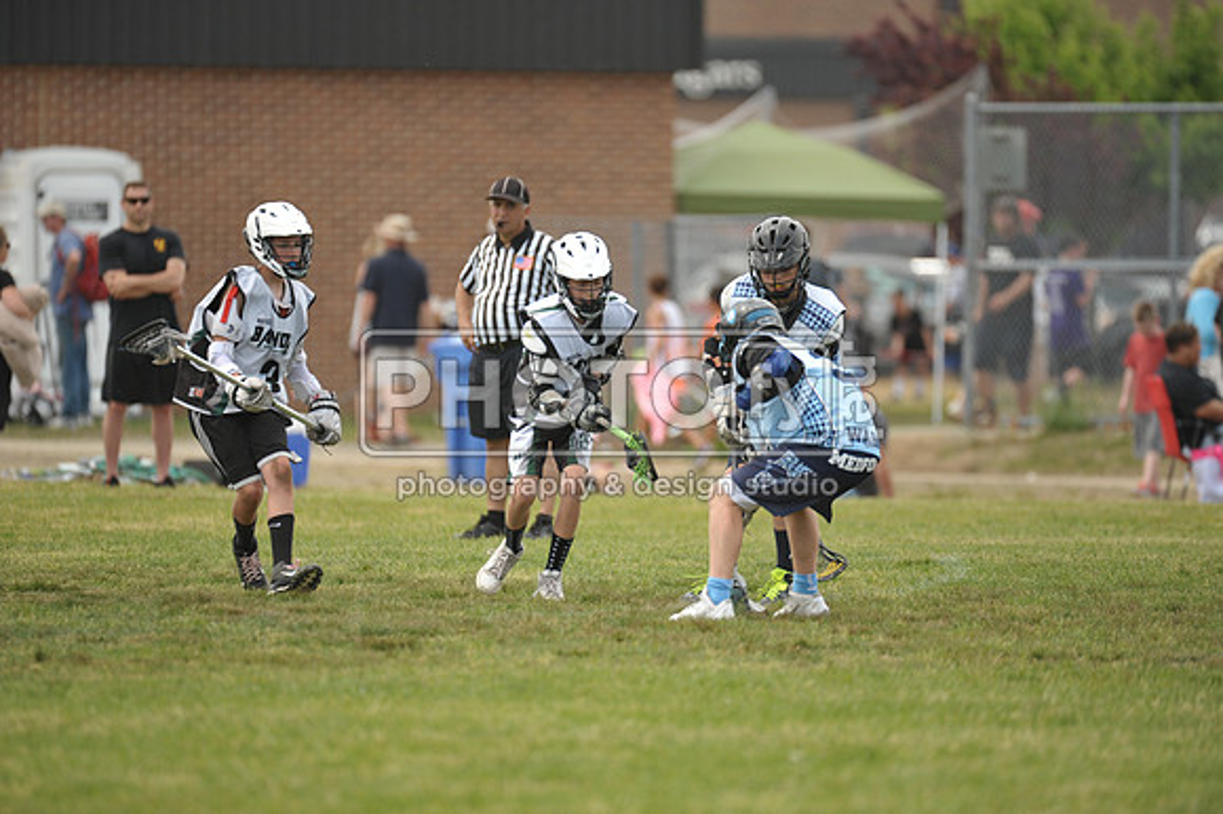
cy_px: 407
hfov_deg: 5.2
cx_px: 612
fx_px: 13581
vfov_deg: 3.4
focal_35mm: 400
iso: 800
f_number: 4
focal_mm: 400
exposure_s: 1/2000
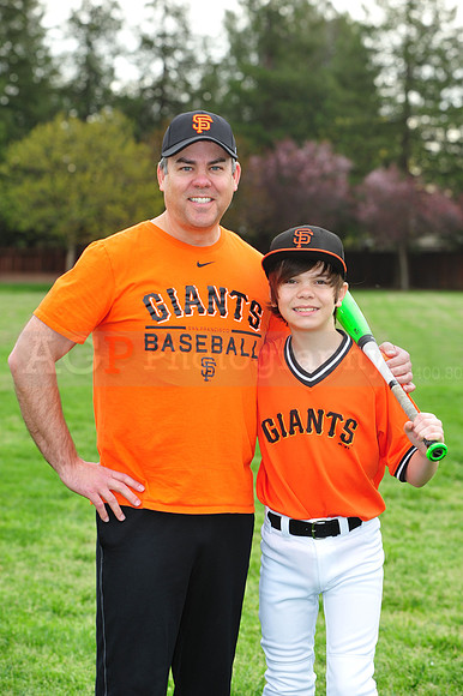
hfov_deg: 12.2
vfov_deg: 18.3
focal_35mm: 112
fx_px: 2163
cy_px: 348
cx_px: 232
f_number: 7.1
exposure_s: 1/200
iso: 400
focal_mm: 112
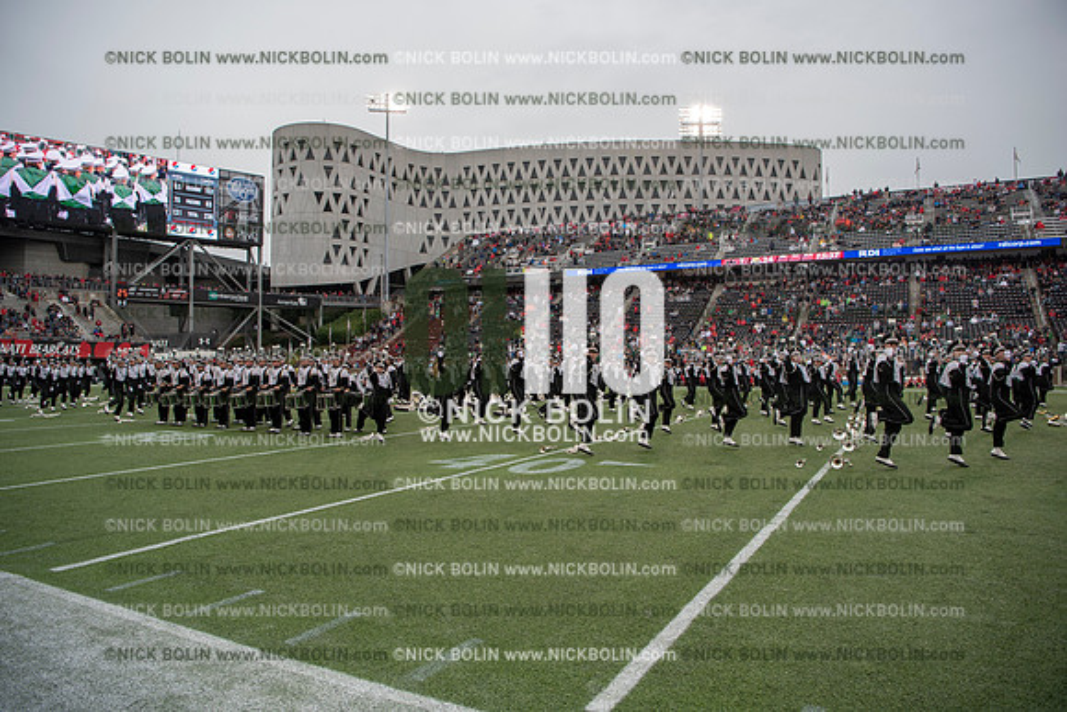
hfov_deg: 73.7
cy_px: 356
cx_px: 534
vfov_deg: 53.2
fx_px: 711
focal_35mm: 24
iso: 250
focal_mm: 24
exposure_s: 1/800
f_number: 3.5
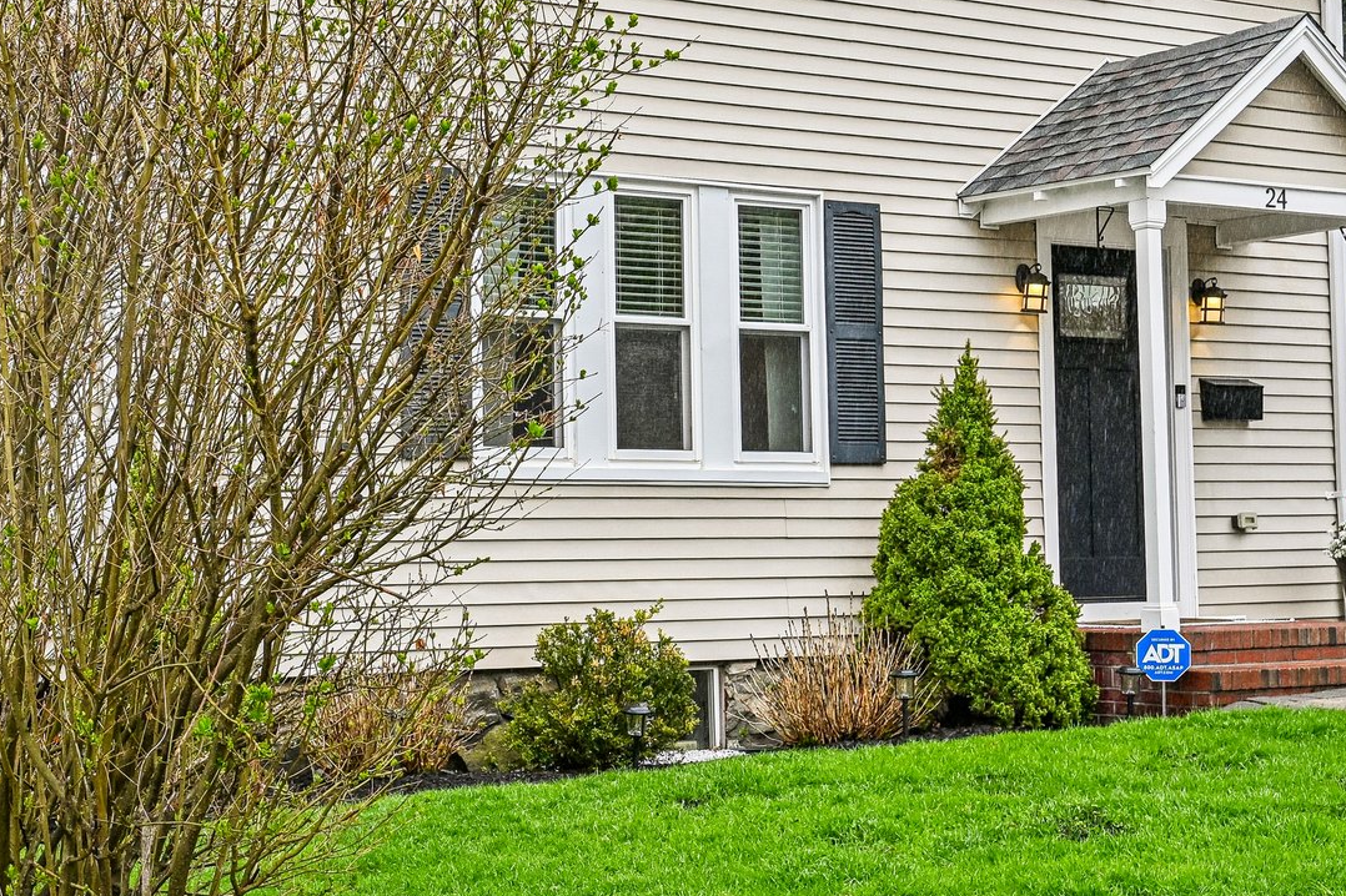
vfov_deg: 23.2
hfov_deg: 34.9
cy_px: 117
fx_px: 2130
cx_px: 538
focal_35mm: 57
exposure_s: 1/250
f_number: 8
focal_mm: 30
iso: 400
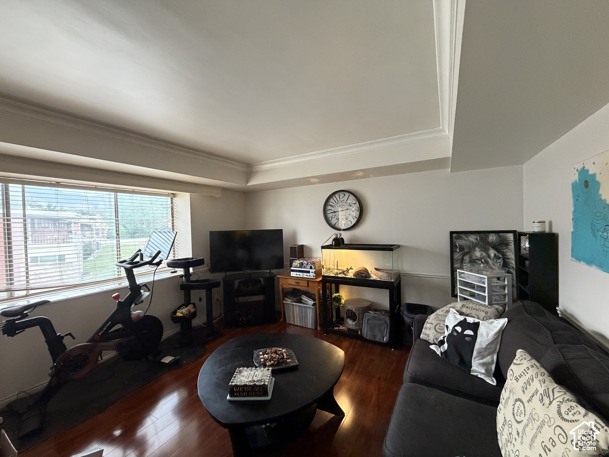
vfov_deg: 85.7
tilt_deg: -0.5
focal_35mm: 14
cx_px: 304
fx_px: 246
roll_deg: +1.5
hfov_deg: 102.1
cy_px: 228
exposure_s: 1/60
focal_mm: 2.22
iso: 500
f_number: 2.2
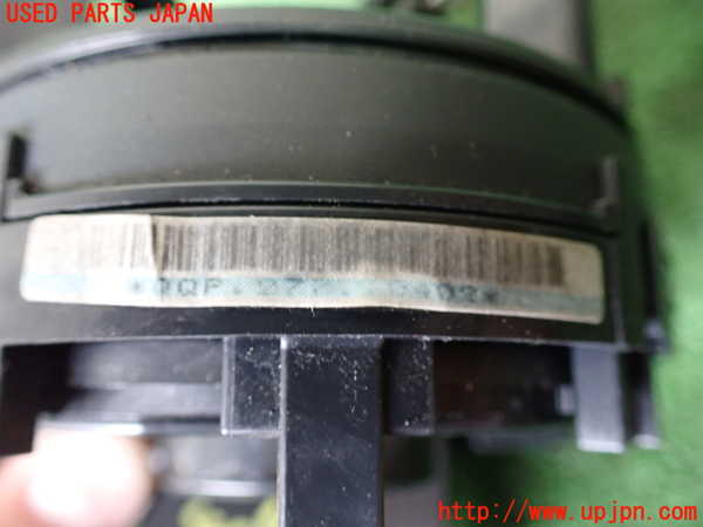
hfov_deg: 60.0
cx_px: 352
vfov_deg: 46.8
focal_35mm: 30
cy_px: 264
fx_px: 609
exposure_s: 1/40
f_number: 2.3
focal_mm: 5.4
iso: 800
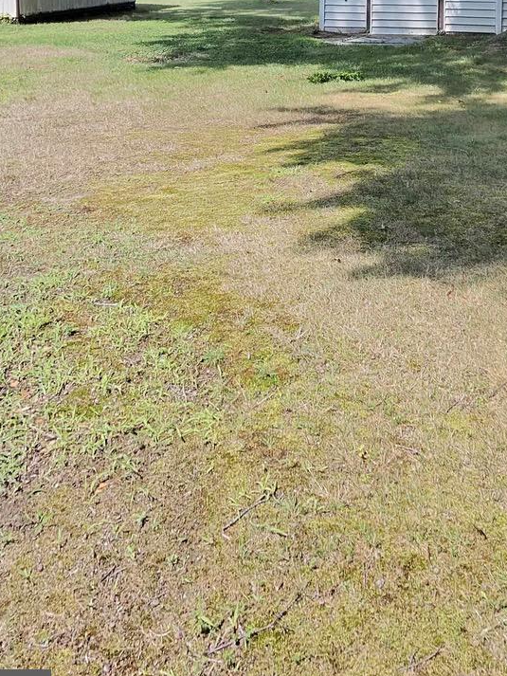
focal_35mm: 28
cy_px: 19
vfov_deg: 52.2
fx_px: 547
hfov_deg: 48.4
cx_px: 360
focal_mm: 2.24
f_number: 2.2
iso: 54
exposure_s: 1/769
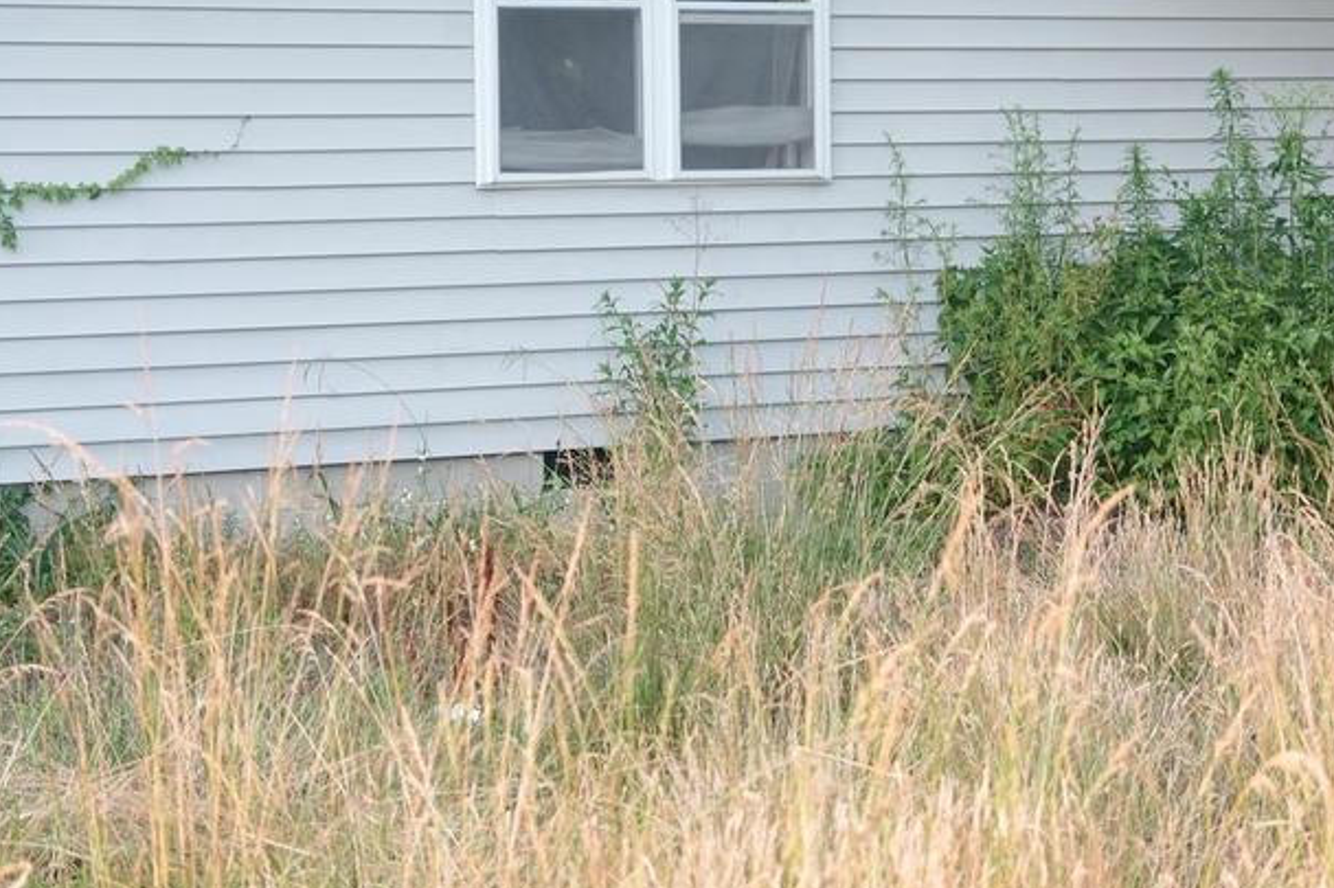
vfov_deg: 12.5
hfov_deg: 18.8
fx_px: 4038
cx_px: 678
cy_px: 235
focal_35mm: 109
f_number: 2.8
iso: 800
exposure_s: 1/160
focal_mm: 46
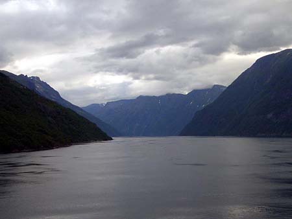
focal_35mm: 49
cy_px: 110
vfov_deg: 29.7
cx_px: 146
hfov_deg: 38.9
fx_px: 414
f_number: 5
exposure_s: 1/500
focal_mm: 8.2
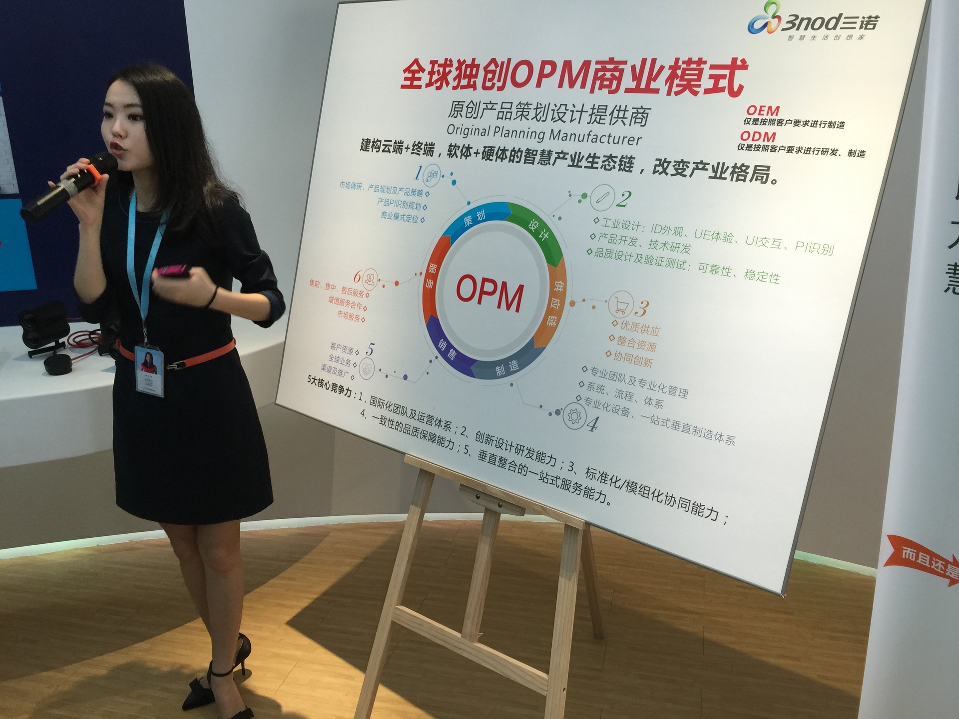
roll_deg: +0.9
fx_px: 803
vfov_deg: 48.2
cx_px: 480
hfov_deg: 61.7
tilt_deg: -16.2
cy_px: 360
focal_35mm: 29
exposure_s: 1/15
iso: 32
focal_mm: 4.15
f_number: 2.2
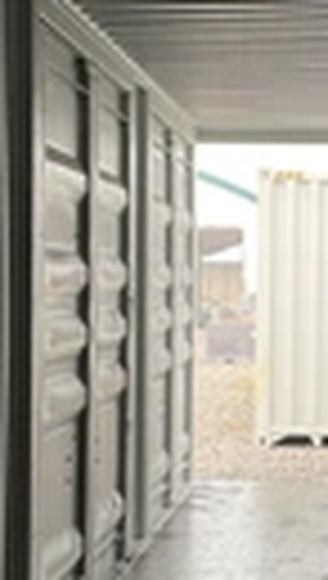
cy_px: 324
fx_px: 1508
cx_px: 382
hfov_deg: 12.2
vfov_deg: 21.7
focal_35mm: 98
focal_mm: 3
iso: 64
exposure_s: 1/100
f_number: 1.8
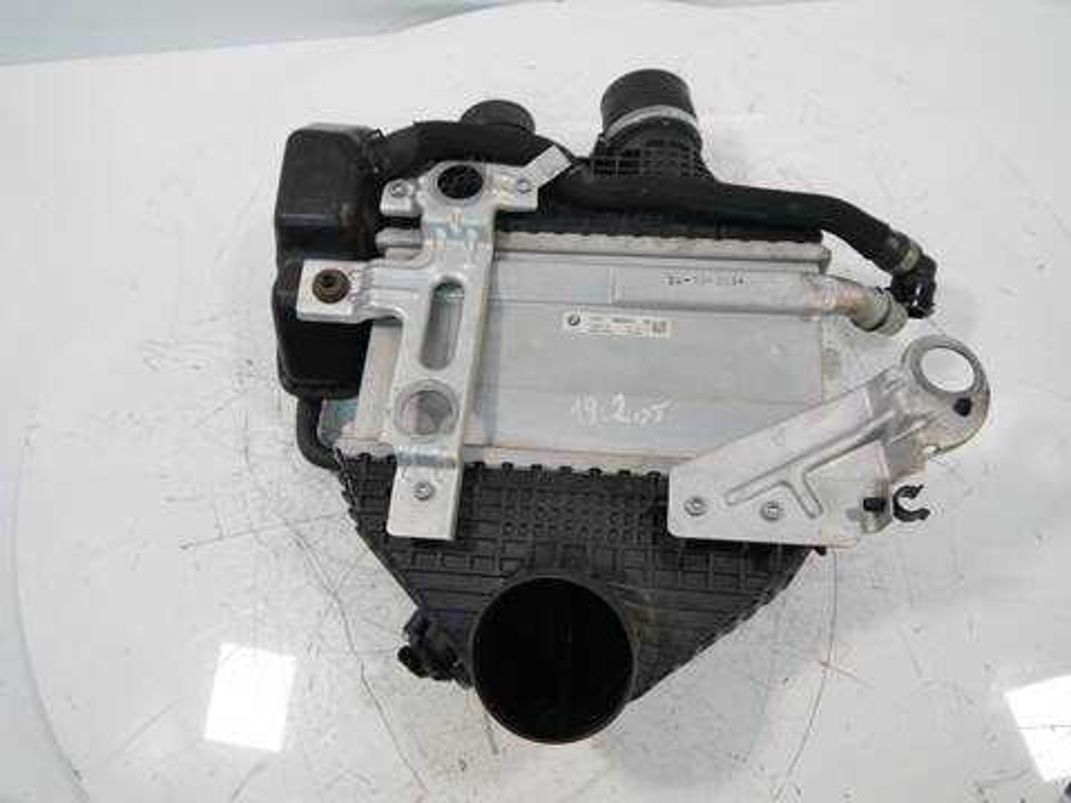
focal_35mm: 30
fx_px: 928
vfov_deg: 46.8
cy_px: 402
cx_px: 536
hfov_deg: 60.0
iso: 400
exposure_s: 1/60
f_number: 3.6
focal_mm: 15
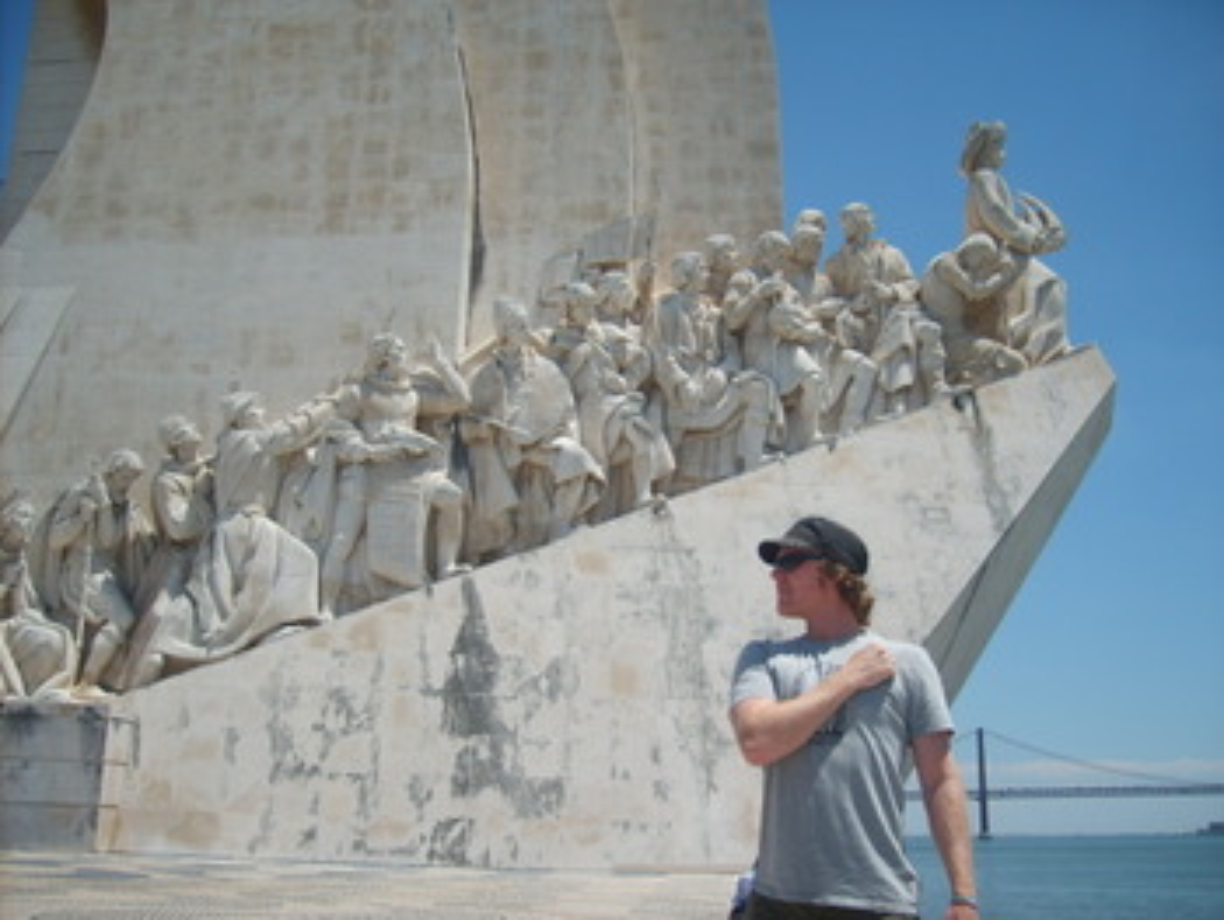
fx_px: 1238
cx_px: 612
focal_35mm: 35
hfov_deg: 52.6
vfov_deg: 40.7
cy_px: 460
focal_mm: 5.8
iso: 50
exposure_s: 1/250
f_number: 7.1
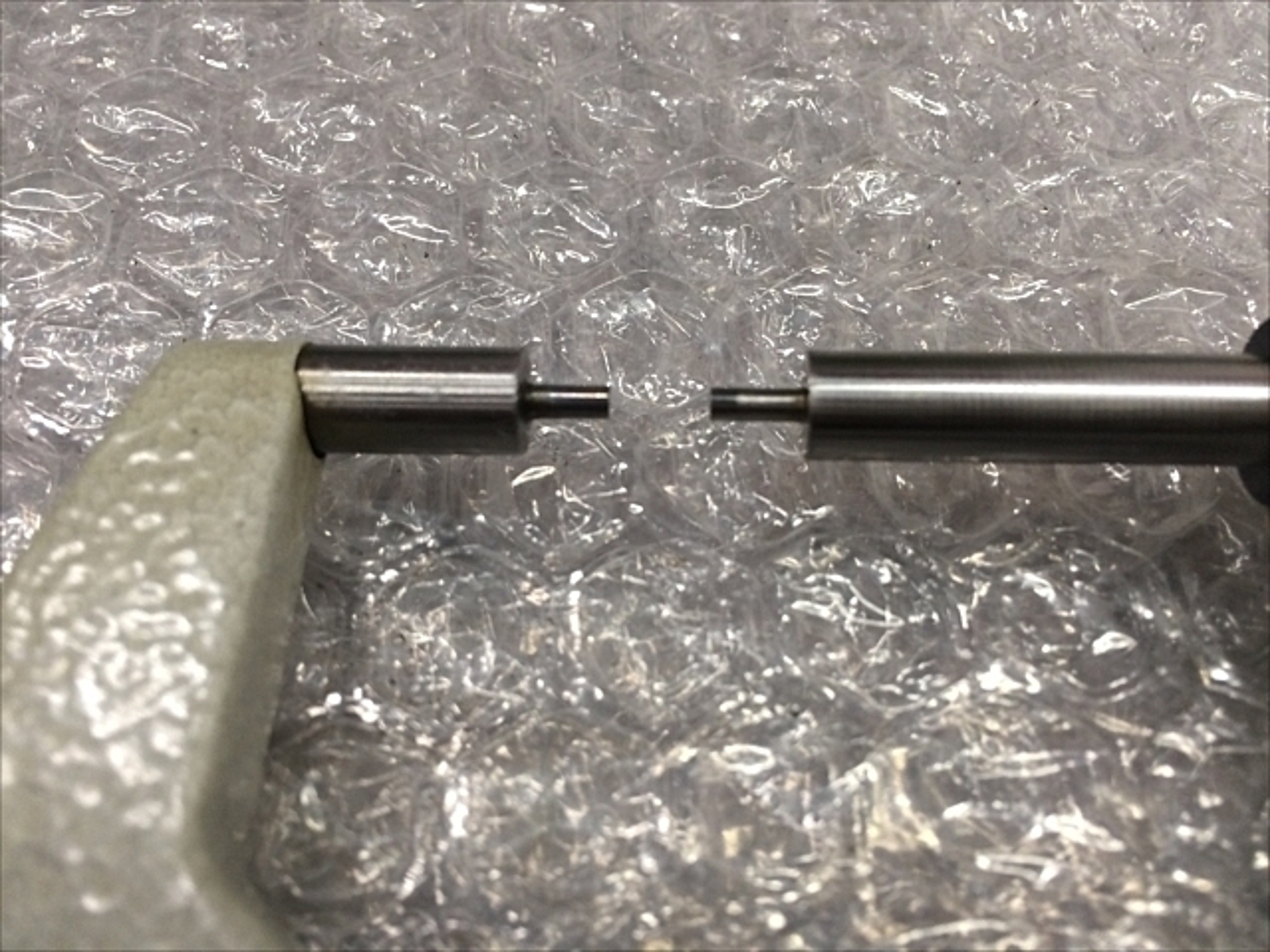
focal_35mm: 29
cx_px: 635
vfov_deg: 48.2
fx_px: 1064
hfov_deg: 61.7
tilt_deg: -59.2
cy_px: 476
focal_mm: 4.15
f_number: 2.2
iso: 100
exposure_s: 1/30
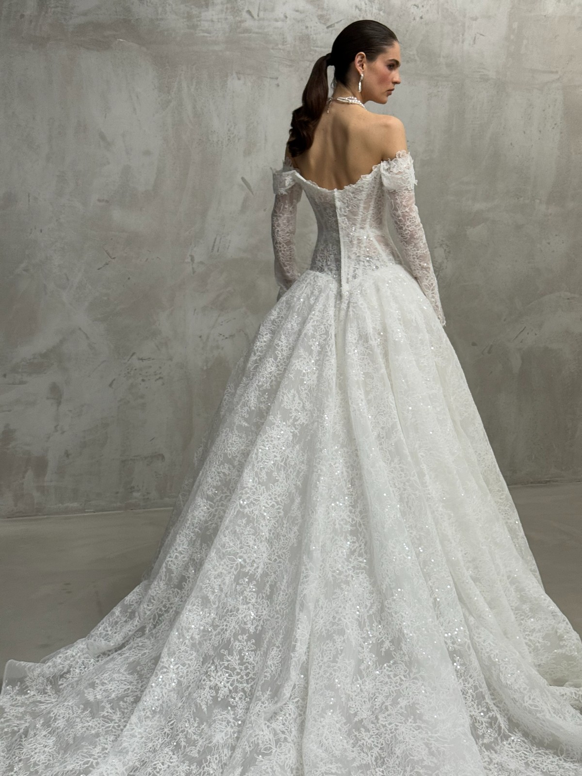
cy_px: 388
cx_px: 291
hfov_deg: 30.3
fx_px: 1076
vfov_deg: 39.7
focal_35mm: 48
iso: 100
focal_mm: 6.76
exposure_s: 1/75
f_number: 1.78
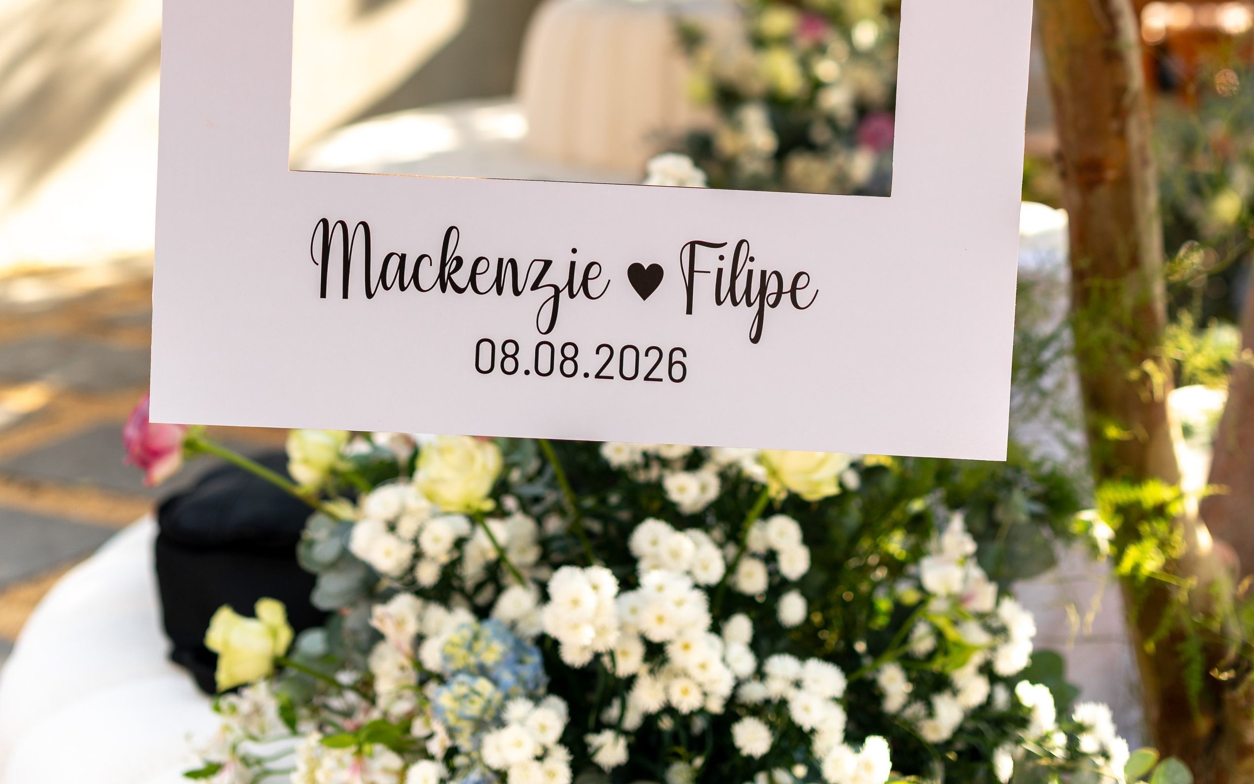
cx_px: 627
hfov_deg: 26.8
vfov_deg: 16.3
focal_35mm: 77
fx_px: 2632
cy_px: -159
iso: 100
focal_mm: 50
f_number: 2.2
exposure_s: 1/400
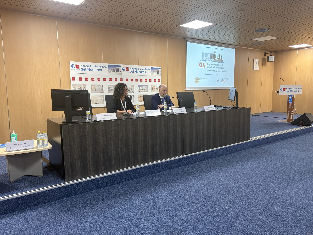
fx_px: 235
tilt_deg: -6.8
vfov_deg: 53.1
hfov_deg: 67.3
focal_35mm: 26
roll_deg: +0.1
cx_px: 156
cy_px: 118
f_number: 1.6
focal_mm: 5.96
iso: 160
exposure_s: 1/50
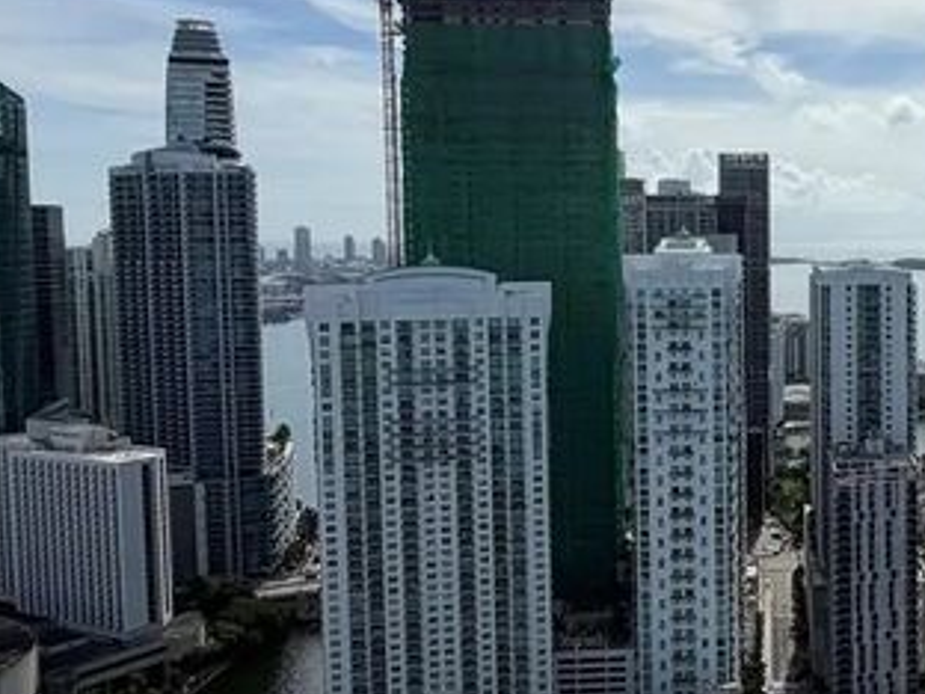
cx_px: 922
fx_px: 1229
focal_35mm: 46
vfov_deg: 31.5
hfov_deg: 37.0
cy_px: 314
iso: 20
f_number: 2.2
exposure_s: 1/2237
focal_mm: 2.22
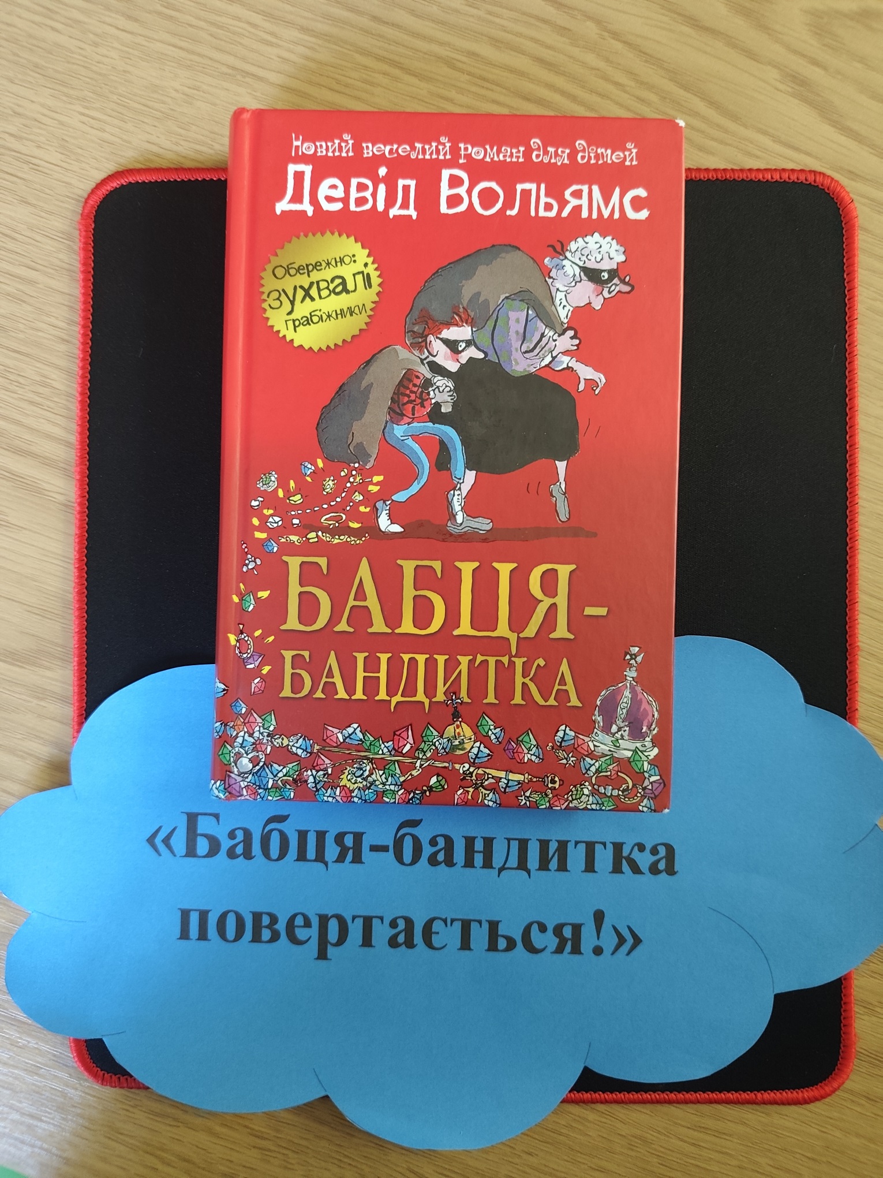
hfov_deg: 58.9
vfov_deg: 73.9
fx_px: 782
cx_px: 442
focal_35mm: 23
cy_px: 589
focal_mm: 6.04
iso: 2000
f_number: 1.7
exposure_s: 1/25
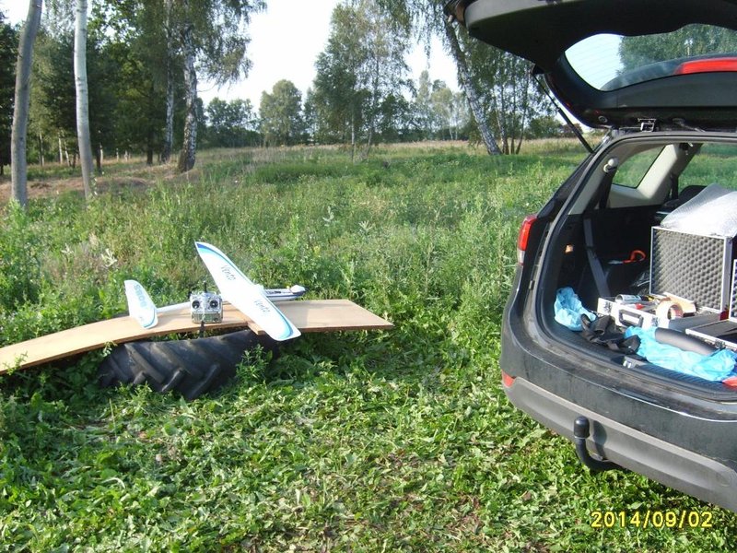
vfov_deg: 40.7
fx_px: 745
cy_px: 276
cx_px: 368
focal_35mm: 35
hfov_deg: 52.6
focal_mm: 5.8
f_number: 2.8
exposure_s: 1/250
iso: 50
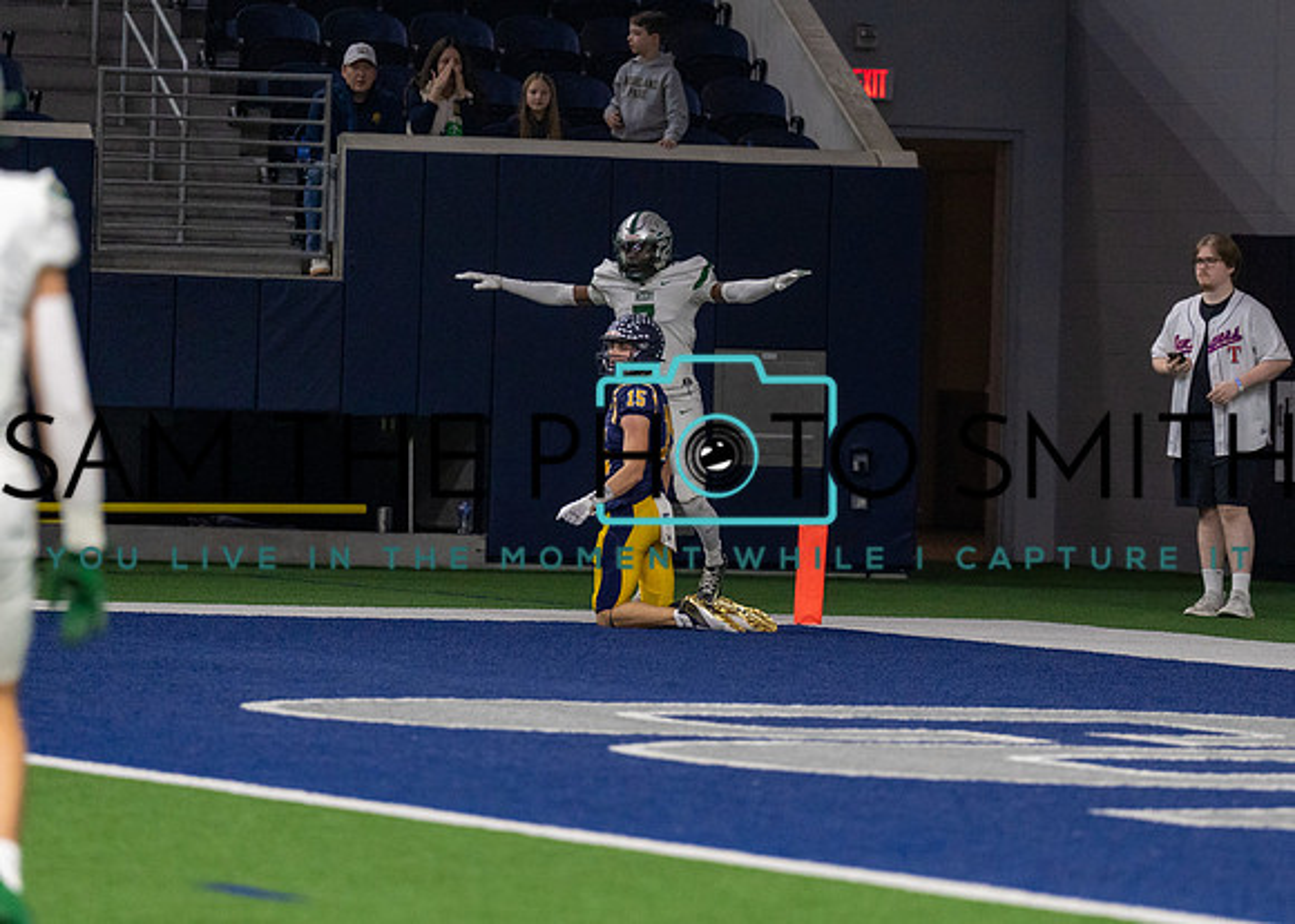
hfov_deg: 6.0
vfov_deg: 4.3
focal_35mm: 338
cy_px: 408
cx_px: 782
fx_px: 12437
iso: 2000
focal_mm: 200
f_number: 2.8
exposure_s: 1/1000
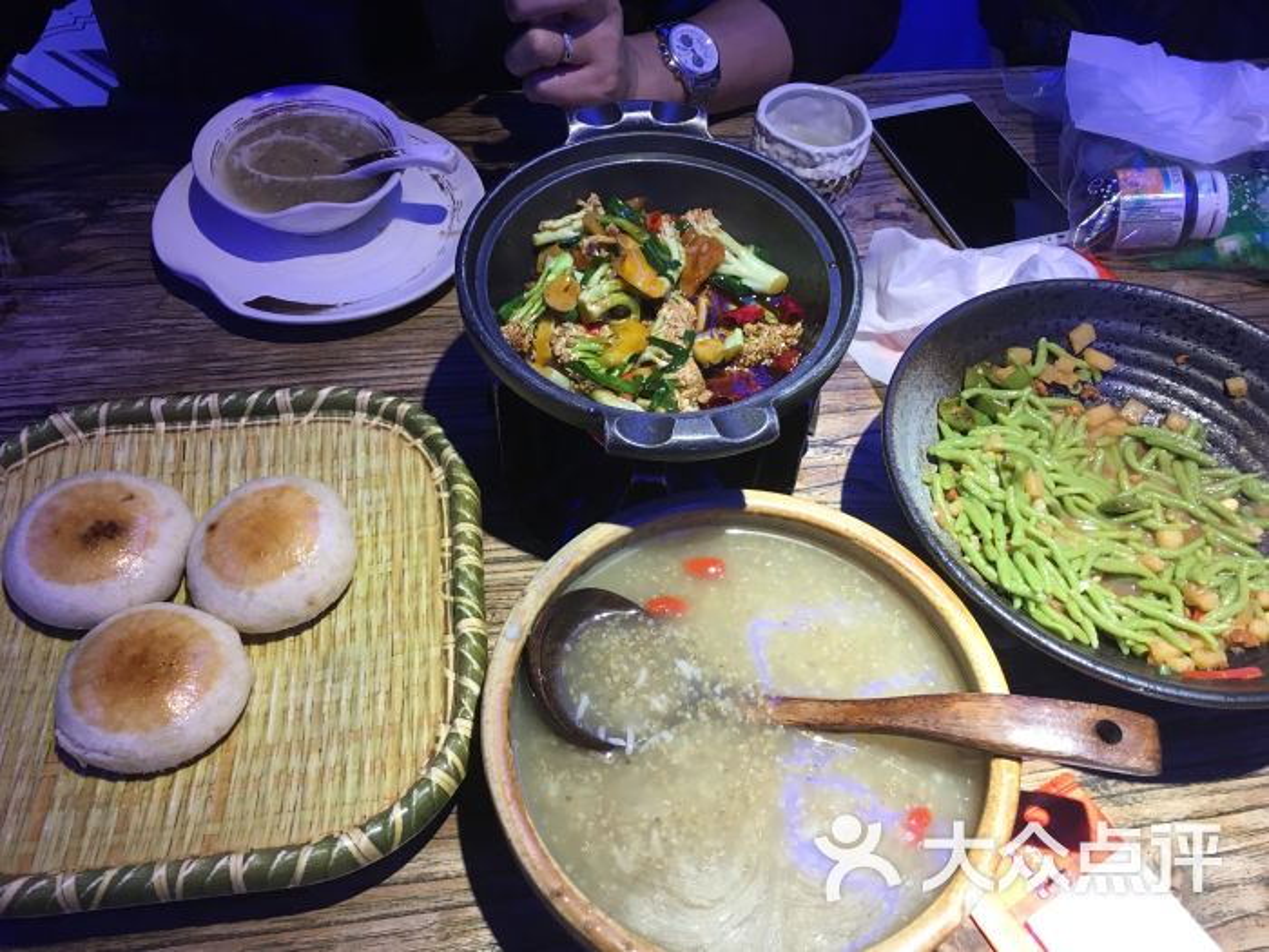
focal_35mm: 29
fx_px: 1063
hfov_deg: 61.7
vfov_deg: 48.2
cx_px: 634
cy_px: 476
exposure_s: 1/33
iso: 50
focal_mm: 4.15
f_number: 2.2
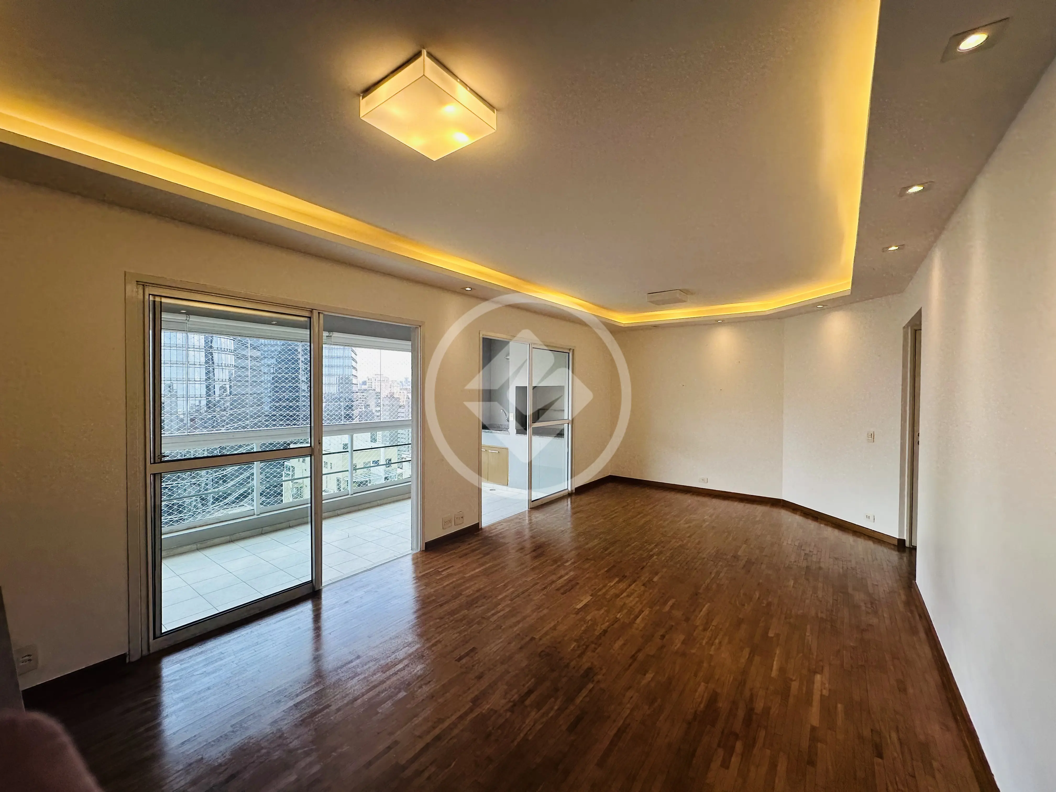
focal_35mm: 14
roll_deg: -0.3
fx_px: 427
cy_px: 396
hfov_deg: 102.1
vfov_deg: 85.7
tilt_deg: +0.0
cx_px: 528
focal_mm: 2.22
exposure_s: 1/157
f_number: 2.2
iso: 40
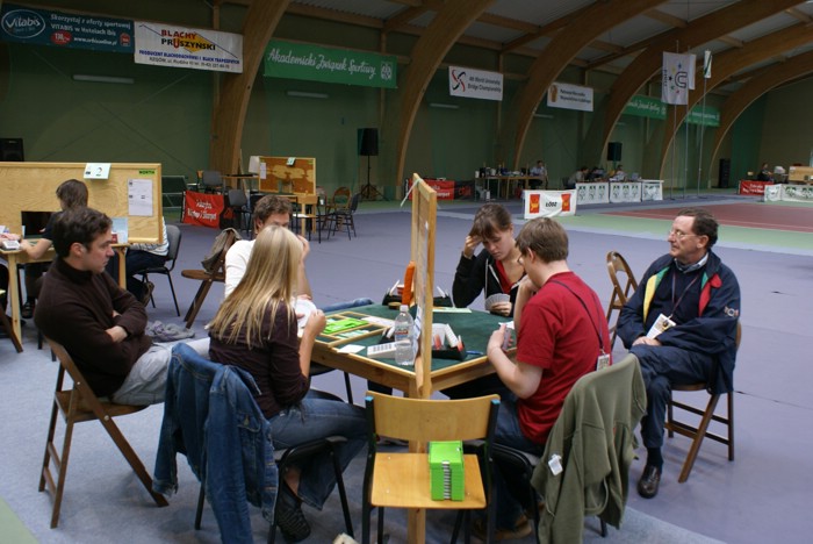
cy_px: 272
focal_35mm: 30
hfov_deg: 61.9
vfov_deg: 43.7
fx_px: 678
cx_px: 406
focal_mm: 20
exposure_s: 1/25
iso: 200
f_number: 5.6
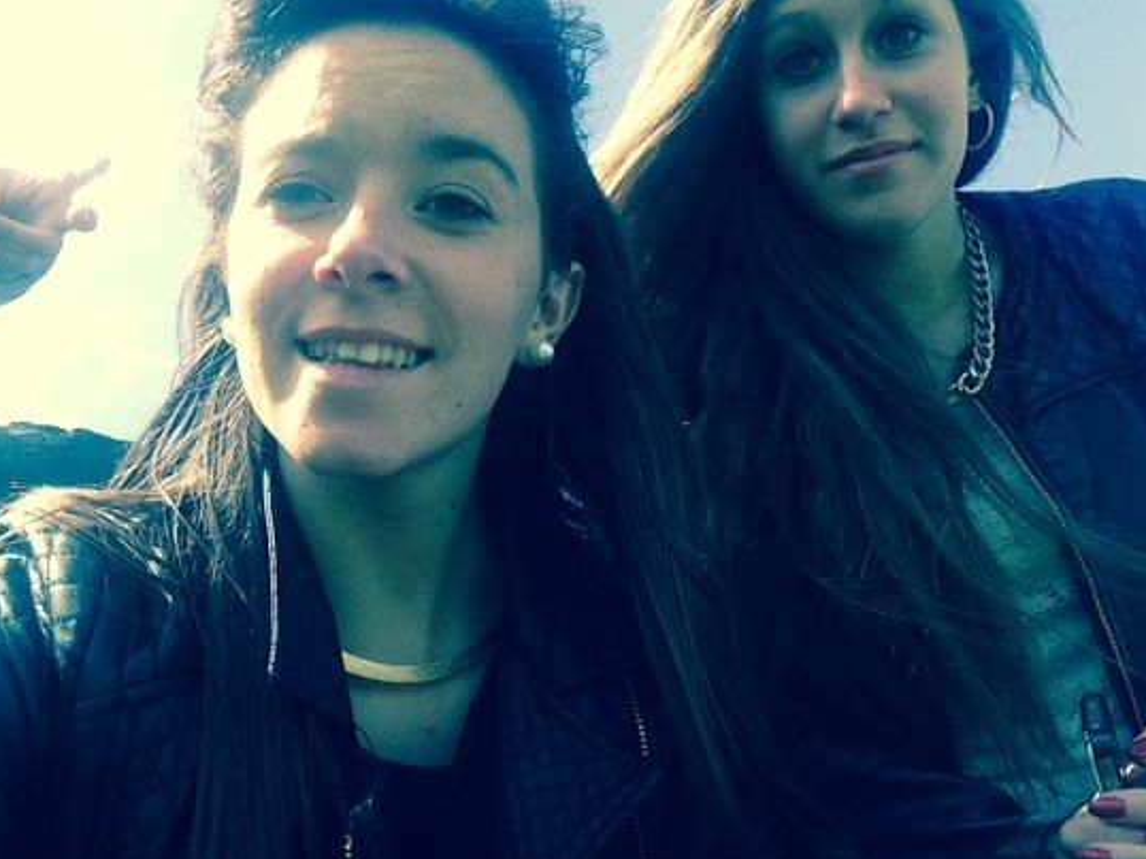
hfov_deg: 47.9
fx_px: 1291
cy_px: 442
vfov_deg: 36.8
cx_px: 595
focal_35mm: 39
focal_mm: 2.18
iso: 32
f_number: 2.4
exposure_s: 1/431
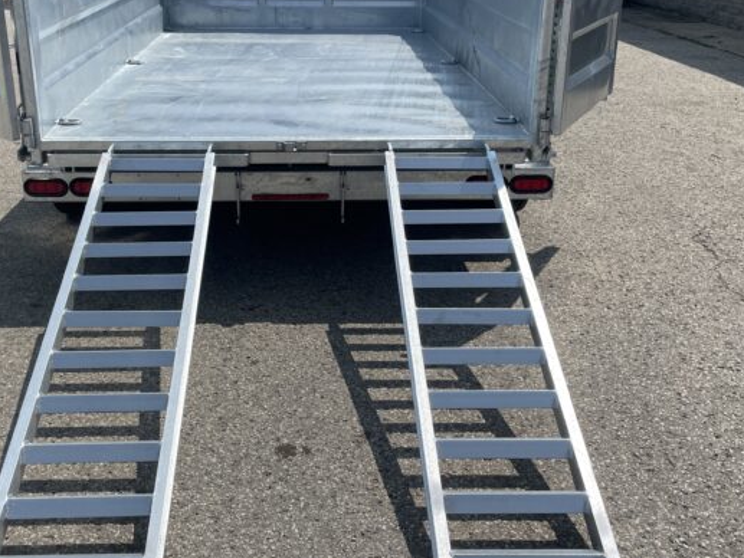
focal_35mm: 40
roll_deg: -0.8
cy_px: 227
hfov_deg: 46.6
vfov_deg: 35.9
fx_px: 860
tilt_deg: -18.2
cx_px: 317
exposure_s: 1/5291
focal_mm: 4.2
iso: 32
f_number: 1.6
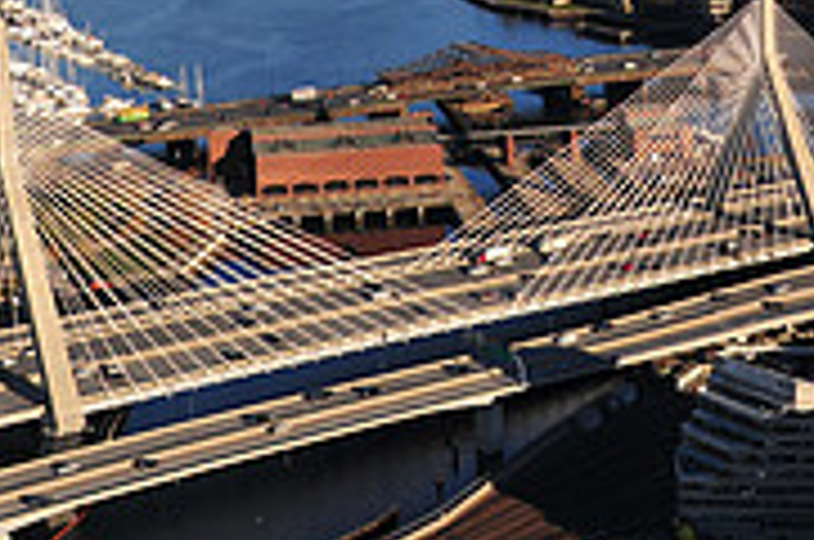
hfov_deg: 21.2
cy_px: -164
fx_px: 2167
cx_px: 553
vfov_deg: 13.7
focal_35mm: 96
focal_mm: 20
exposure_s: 1/500
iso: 200
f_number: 4.5
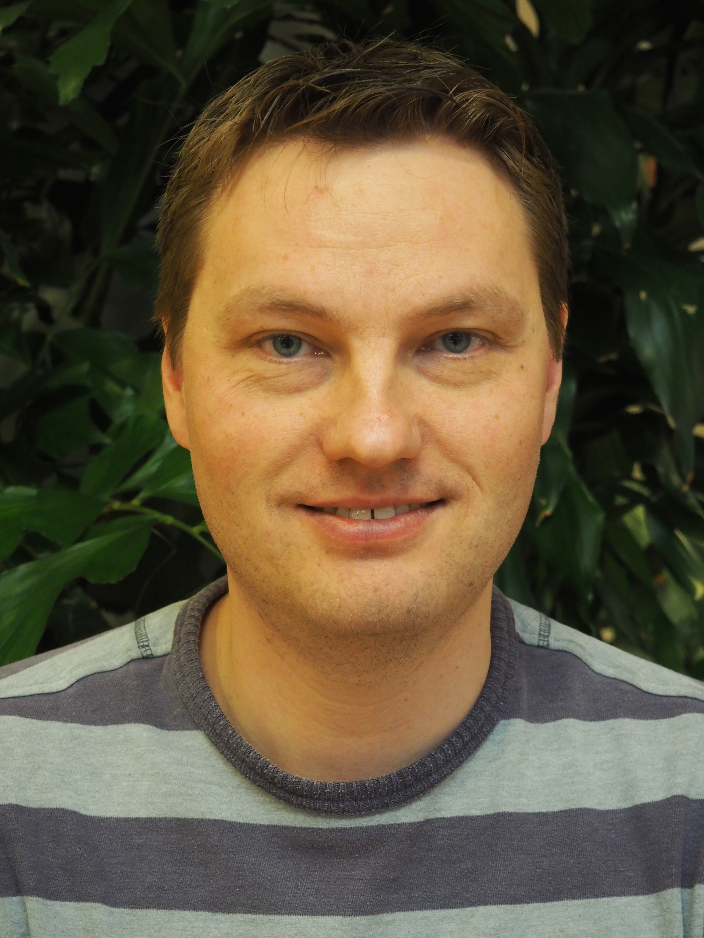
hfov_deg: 18.0
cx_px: 352
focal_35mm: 82
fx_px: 2224
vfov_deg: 23.8
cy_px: 469
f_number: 6.3
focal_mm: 41
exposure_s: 1/40
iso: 1600
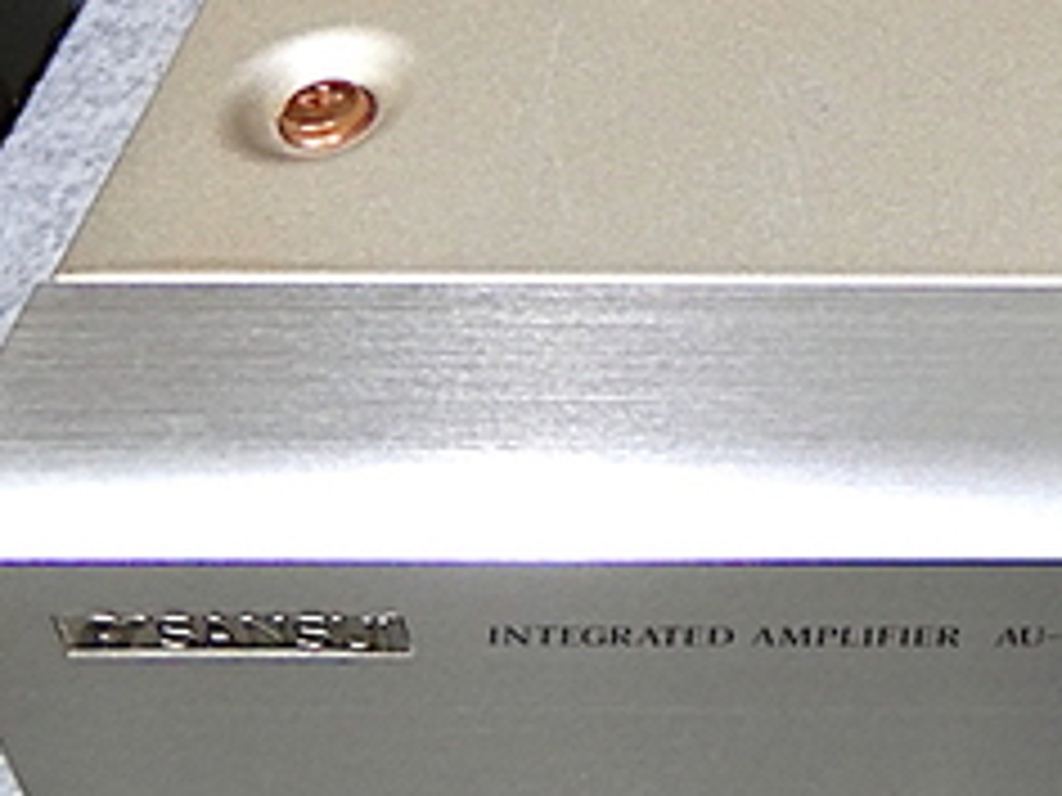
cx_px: 1994
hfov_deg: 13.7
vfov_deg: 11.5
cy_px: -184
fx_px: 3866
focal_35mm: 126
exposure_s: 1/13
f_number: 3.5
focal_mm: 5.4
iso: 200
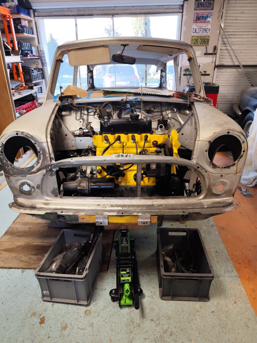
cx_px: 128
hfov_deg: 58.9
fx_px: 228
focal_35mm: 23
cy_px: 172
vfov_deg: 73.9
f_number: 1.65
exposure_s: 1/100
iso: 250
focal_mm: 6.14
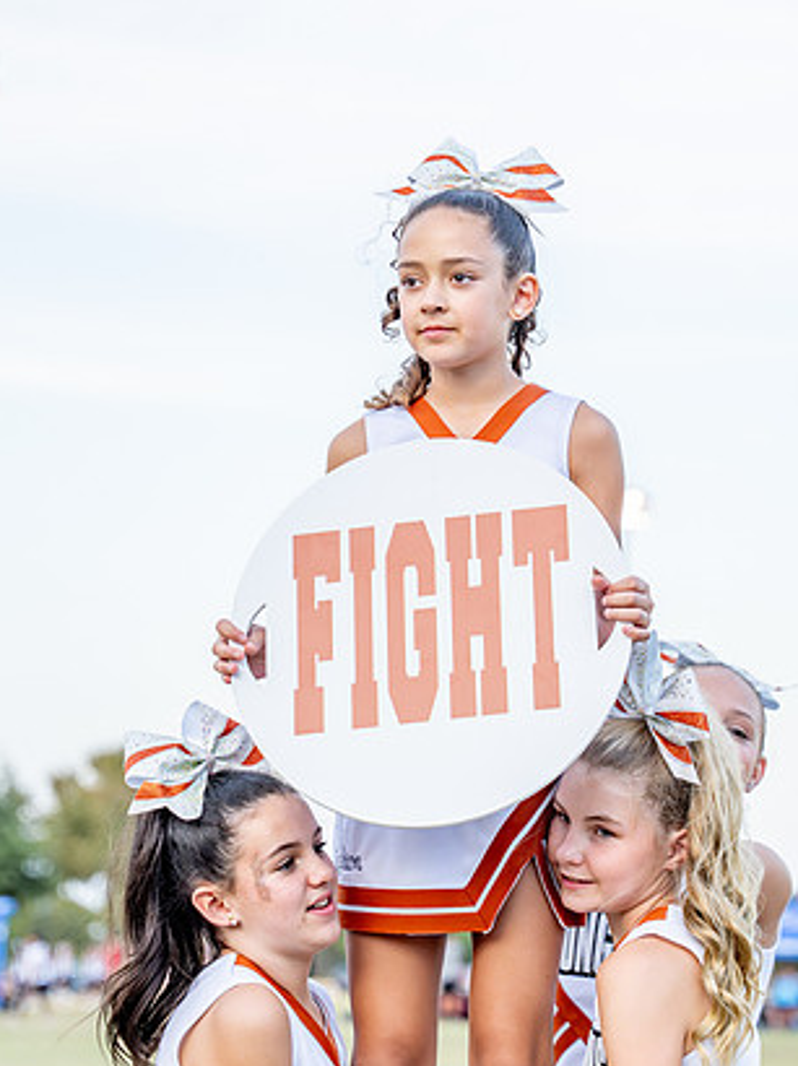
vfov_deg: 16.3
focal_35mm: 121
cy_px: 509
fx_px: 3723
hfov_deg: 12.2
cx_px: 500
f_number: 2.8
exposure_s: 1/640
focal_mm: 70
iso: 250
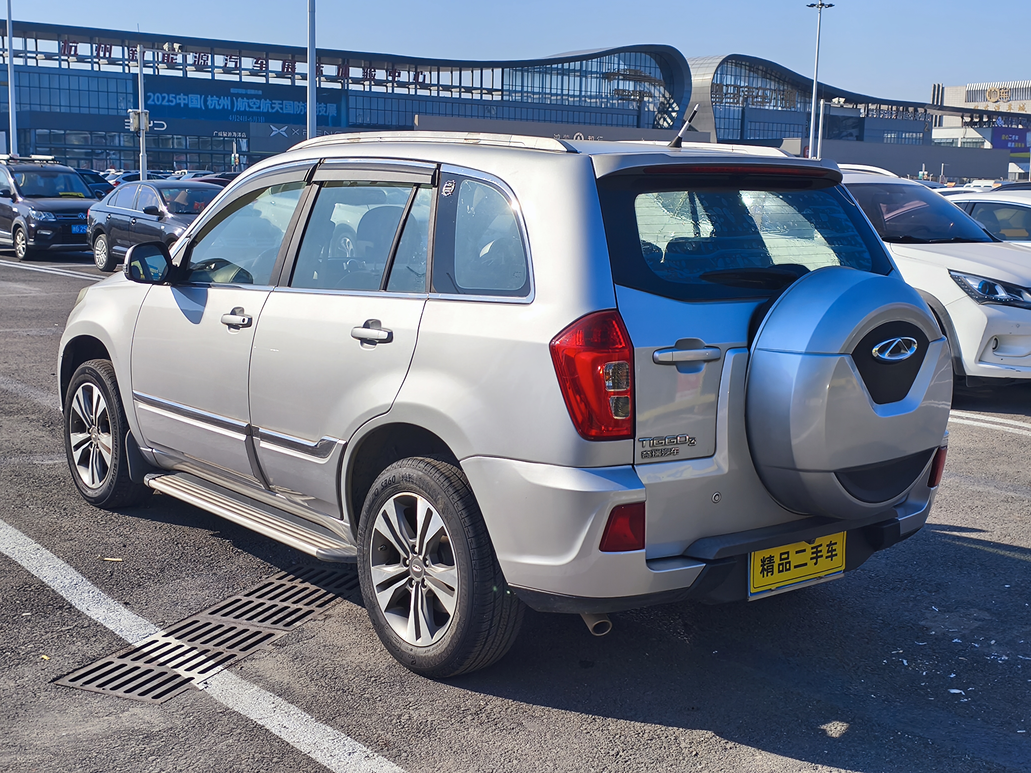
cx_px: 516
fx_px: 1251
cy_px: 386
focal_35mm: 42
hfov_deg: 44.8
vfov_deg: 34.3
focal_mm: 5.84
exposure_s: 1/5038
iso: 80
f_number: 1.6
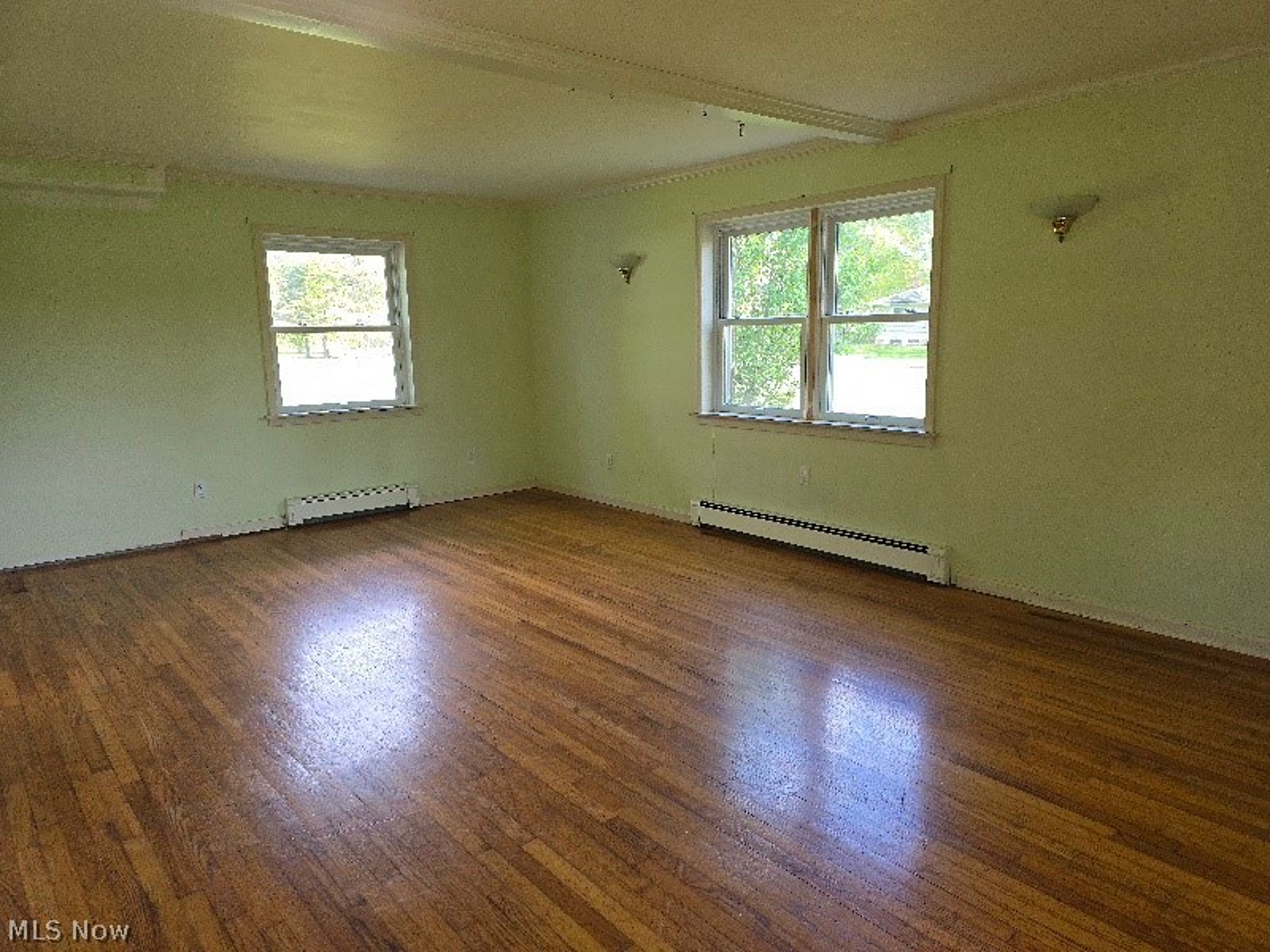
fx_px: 844
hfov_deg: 73.9
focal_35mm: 23
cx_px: 635
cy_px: 476
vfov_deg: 58.9
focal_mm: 6.3
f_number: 1.7
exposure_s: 1/182
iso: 125
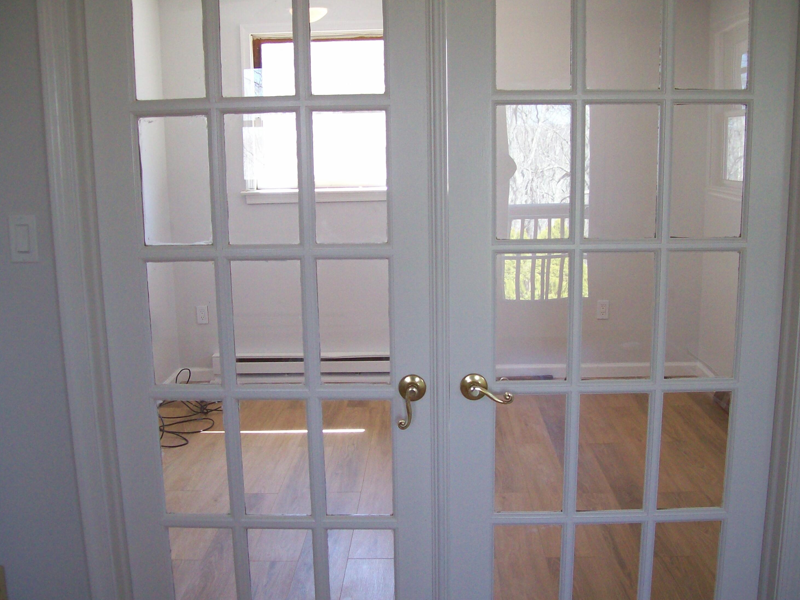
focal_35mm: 37
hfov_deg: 50.1
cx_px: 398
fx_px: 855
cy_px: 303
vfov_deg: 38.7
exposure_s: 1/35.1
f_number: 2.7
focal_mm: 6
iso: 160
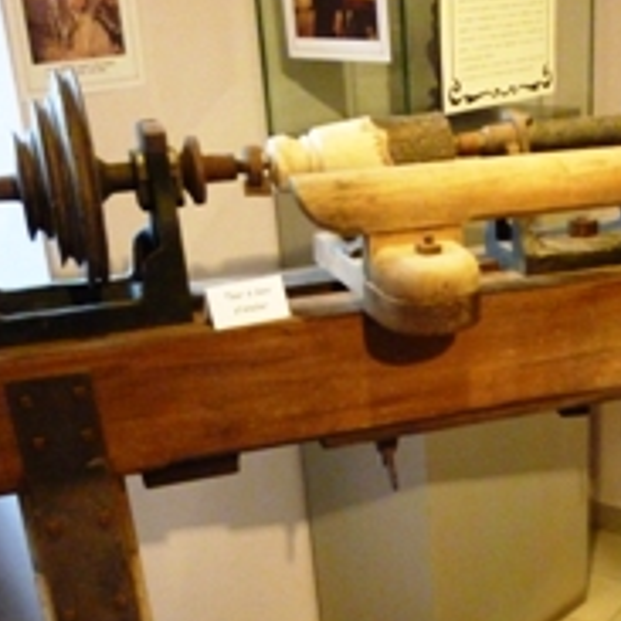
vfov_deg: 30.4
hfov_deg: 31.1
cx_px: 465
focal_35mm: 54
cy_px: 543
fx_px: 1096
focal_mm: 4.5
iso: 800
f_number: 3.1
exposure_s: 1/60
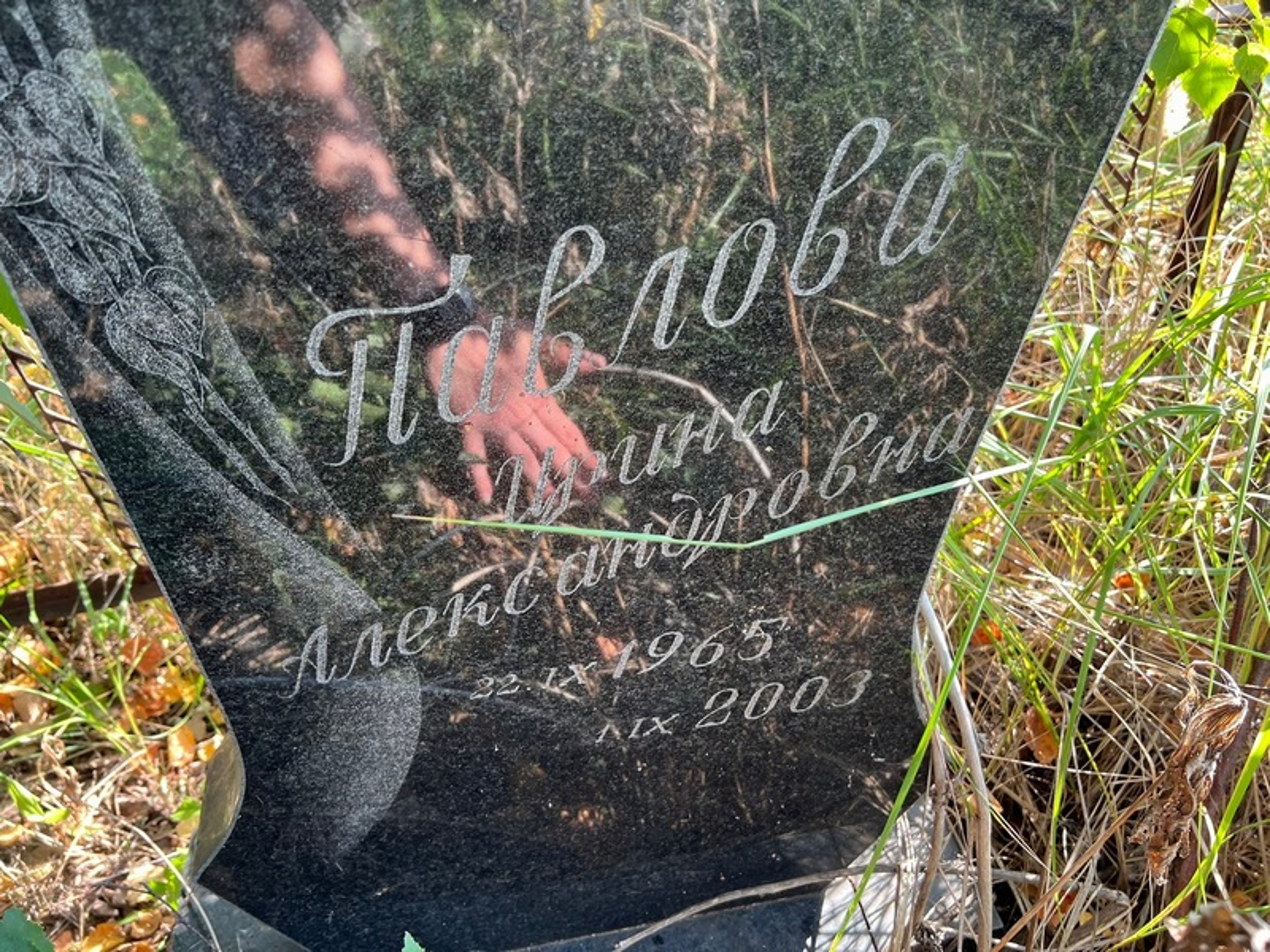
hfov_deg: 67.3
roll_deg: +2.8
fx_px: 954
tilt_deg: -37.4
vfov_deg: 53.1
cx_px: 635
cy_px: 476
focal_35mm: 26
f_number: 1.5
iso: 64
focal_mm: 5.7
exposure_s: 1/121
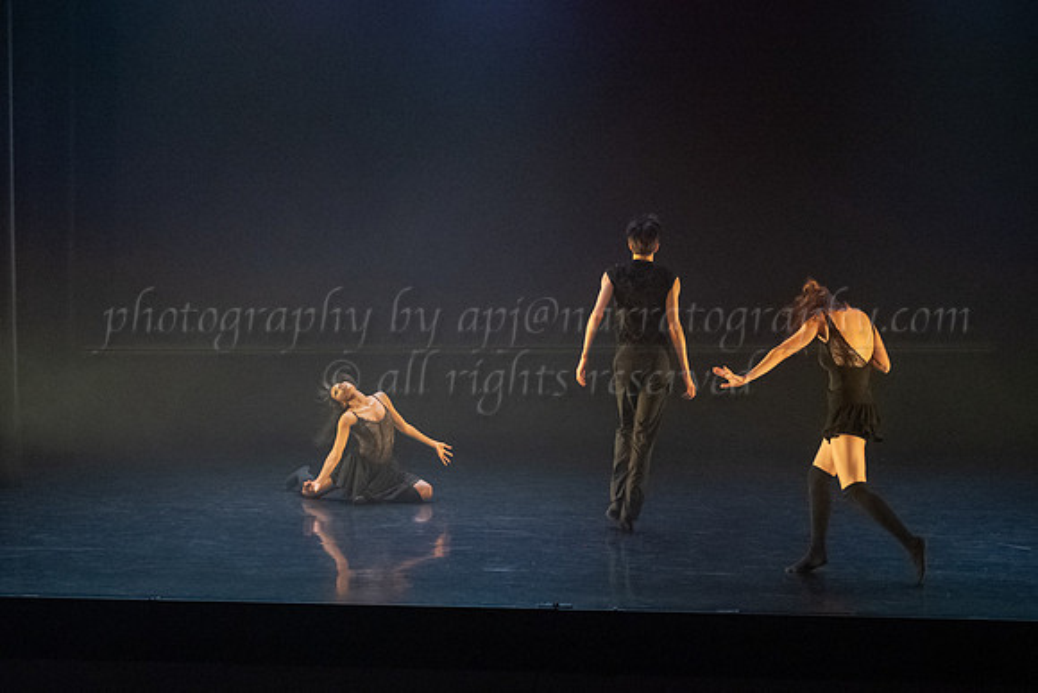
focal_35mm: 77
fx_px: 2235
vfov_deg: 17.6
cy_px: 391
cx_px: 346
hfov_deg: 26.0
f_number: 3.2
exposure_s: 1/500
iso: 4000
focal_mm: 57
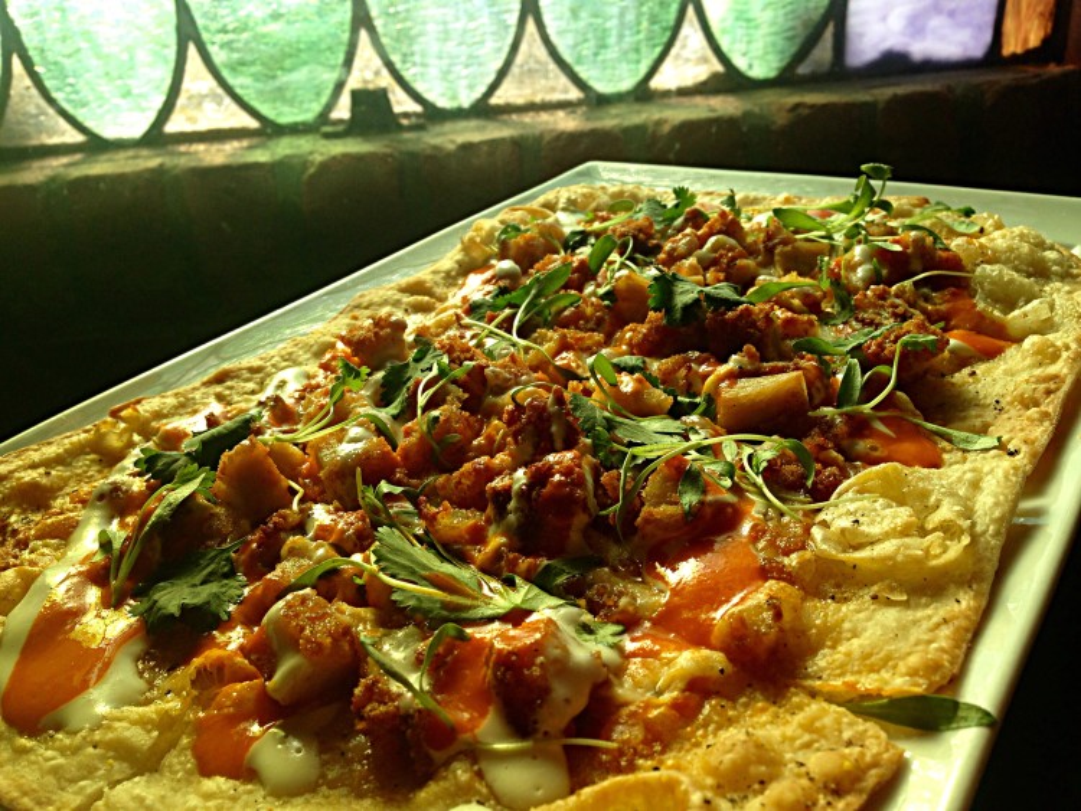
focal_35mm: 33
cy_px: 406
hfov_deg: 55.3
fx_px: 1031
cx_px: 540
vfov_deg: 43.0
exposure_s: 1/570
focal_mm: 4.12
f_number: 2.4
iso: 50
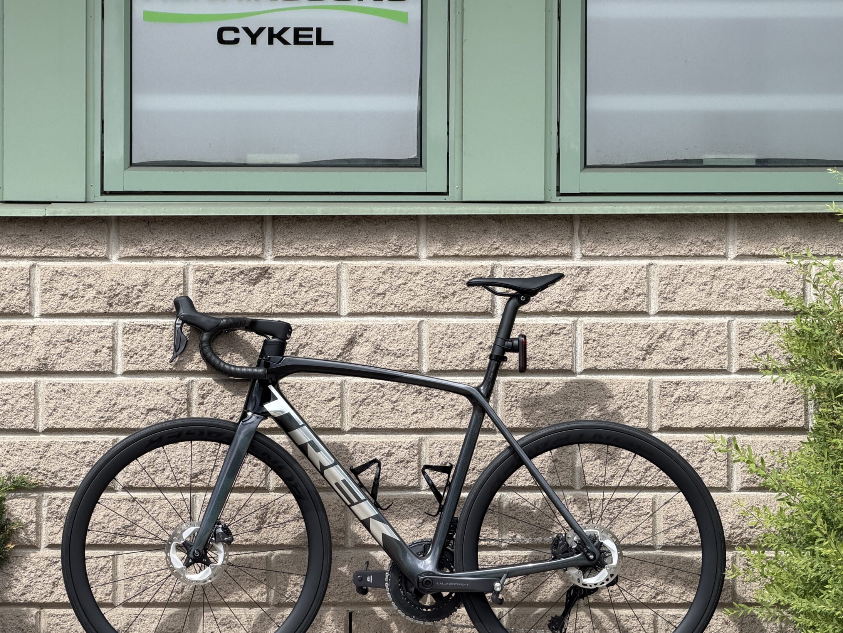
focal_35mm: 117
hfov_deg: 16.8
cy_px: 338
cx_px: 378
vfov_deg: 12.7
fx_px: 2849
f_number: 2.8
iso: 50
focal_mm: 16.89
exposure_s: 1/569
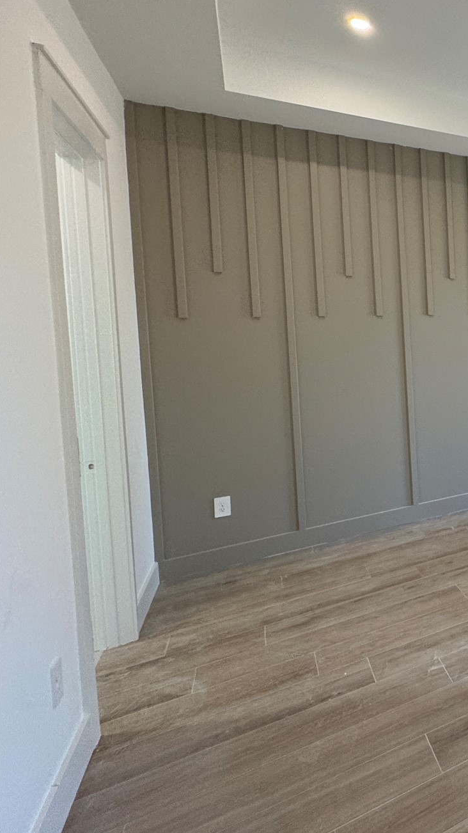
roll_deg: +1.5
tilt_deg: -2.2
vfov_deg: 75.7
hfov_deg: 31.8
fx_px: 530
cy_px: 346
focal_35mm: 24
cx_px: 651
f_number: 2.2
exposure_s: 1/120
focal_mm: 2.22
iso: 160
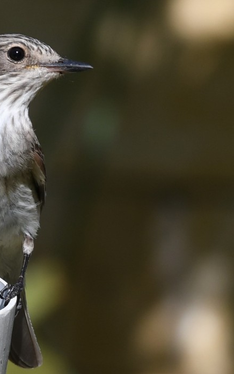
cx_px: 53
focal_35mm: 690
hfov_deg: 1.9
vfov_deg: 3.0
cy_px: 187
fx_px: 7043
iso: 200
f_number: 7.1
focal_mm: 300
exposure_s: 1/640
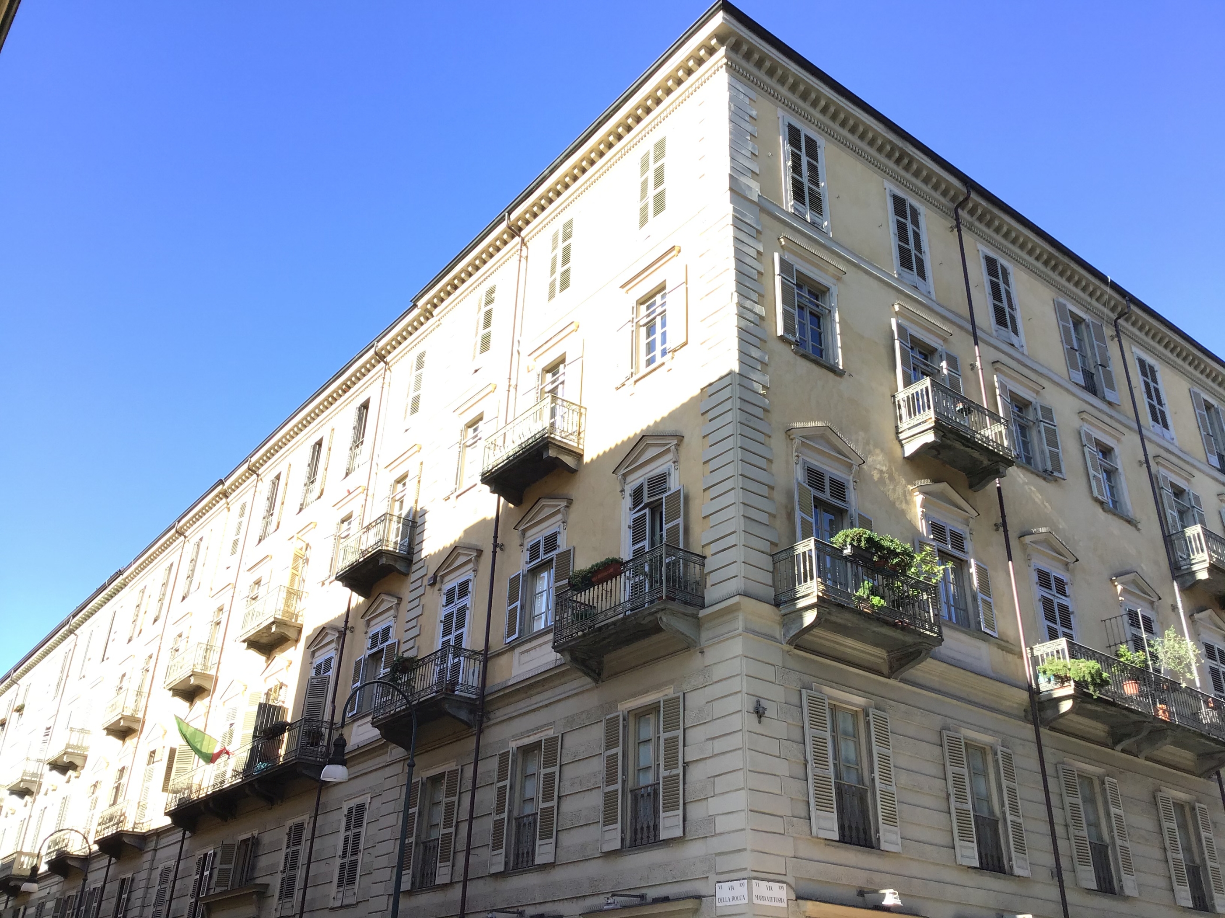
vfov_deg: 45.4
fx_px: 1097
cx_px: 612
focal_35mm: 31
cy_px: 459
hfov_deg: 58.4
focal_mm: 3.3
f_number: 2.4
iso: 25
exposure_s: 1/330
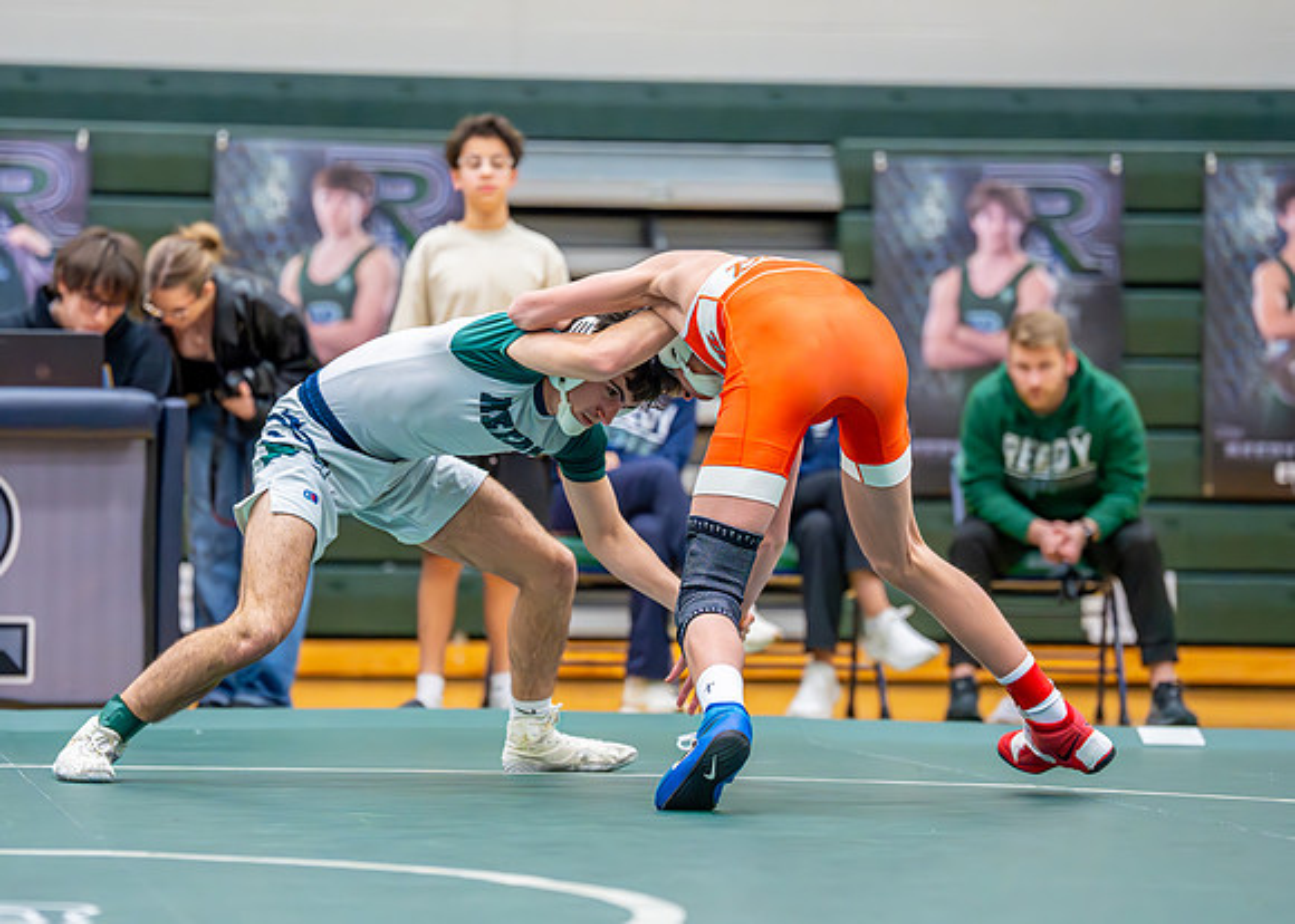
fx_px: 5789
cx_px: 584
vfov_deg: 9.1
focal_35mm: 157
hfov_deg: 12.8
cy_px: 444
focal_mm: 130
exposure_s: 1/1000
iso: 6400
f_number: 2.8
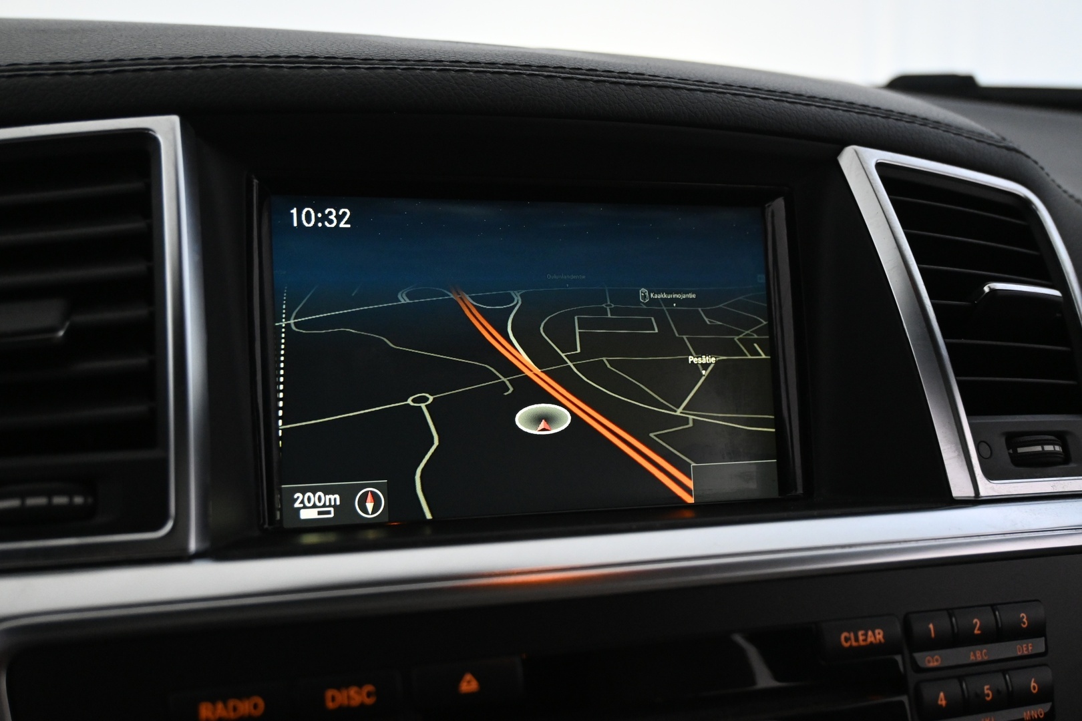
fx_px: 1240
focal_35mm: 41
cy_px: 360
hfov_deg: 47.2
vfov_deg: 32.4
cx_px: 541
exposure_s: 1/40
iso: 2200
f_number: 4.5
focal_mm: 27.5
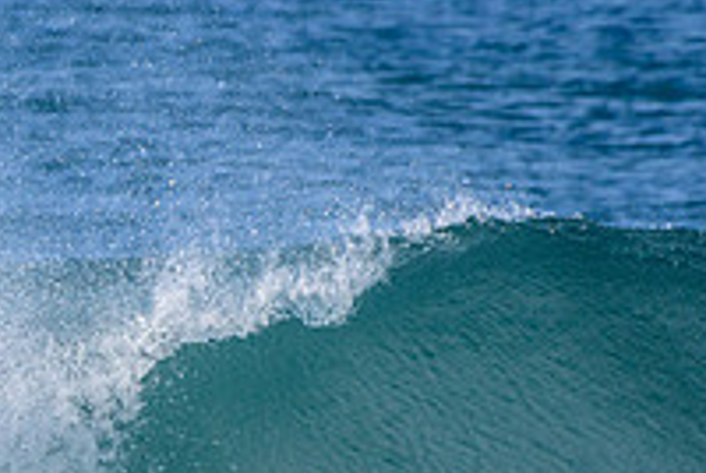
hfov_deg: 1.2
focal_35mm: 1773
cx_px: -319
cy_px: 580
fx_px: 34821
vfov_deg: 0.8
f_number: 5.6
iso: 250
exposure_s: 1/2000
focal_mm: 500
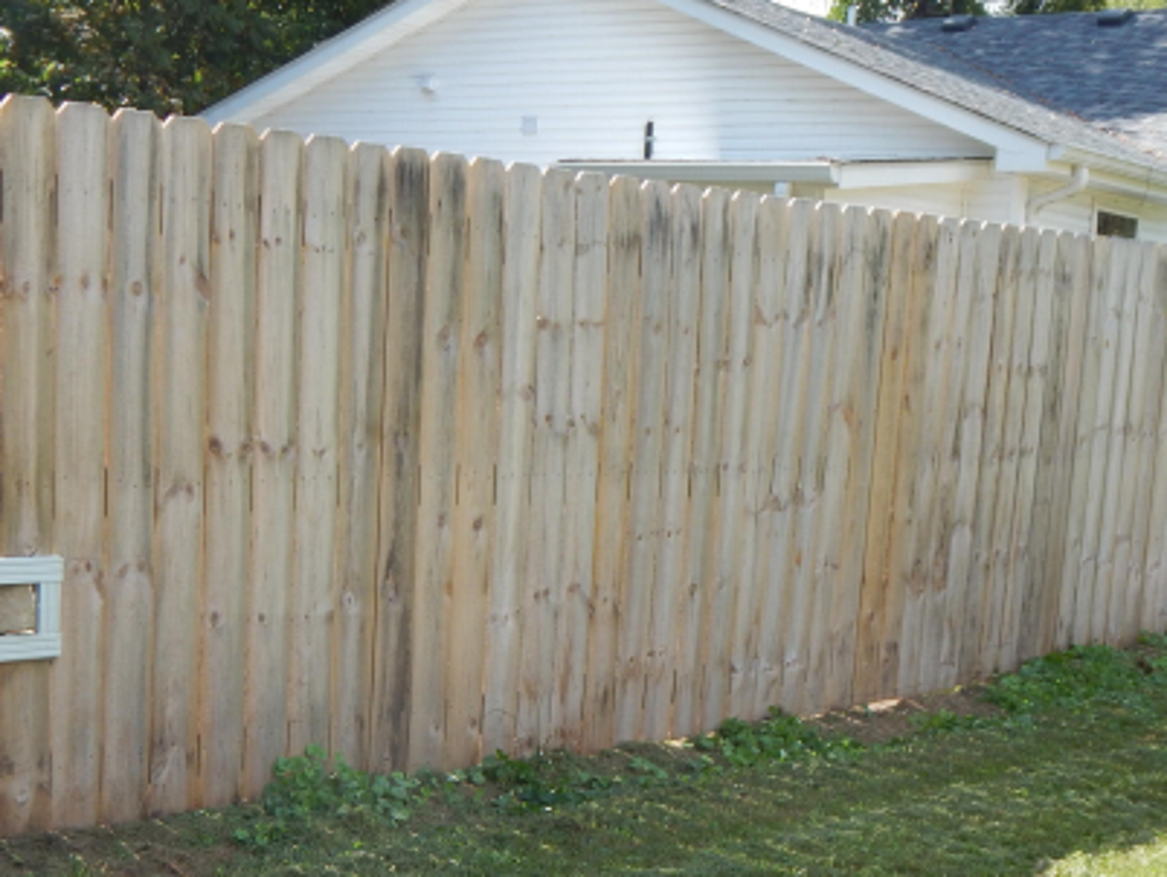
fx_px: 2125
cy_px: 674
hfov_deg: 30.7
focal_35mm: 63
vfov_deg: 23.0
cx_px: 620
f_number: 3.4
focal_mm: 6.8
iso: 125
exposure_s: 1/320
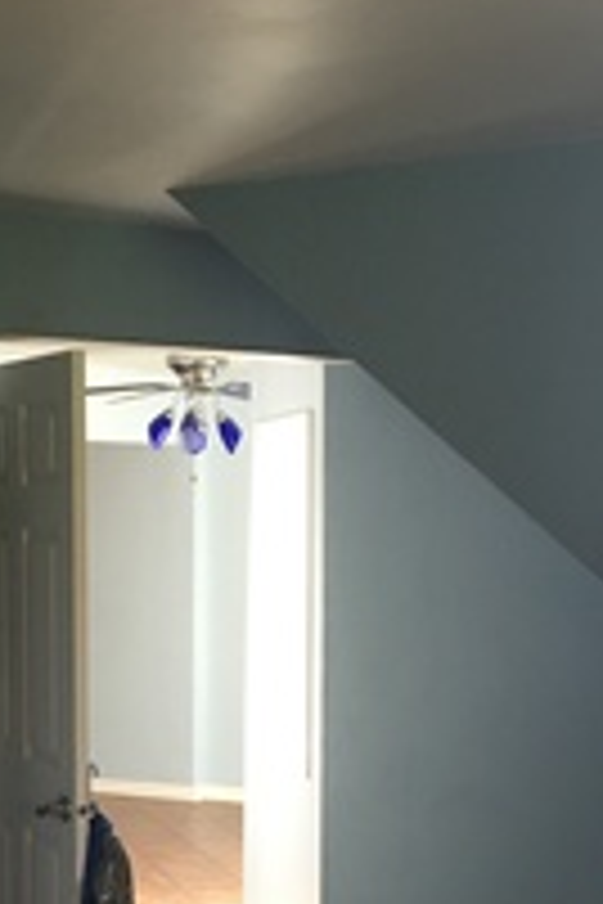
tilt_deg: -8.2
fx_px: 1809
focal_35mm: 72
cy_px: 801
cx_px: 117
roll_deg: +0.2
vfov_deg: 27.2
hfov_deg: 18.7
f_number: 2.2
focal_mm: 4.15
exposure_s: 1/15
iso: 50
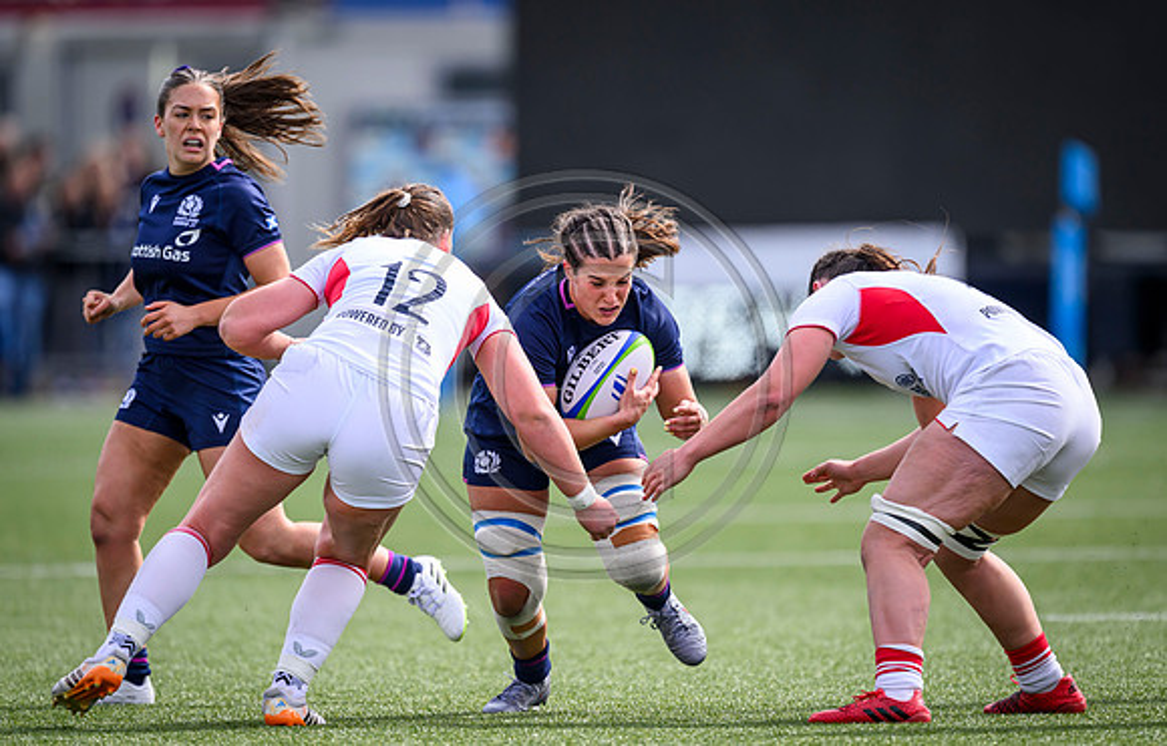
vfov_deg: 2.1
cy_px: 315
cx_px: 519
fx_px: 20150
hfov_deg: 3.3
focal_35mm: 629
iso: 500
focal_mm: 560
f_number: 4
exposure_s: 1/2000
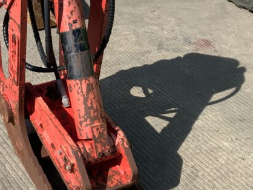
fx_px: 519
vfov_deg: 20.7
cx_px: 109
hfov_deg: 27.4
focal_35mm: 71
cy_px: 80
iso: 16
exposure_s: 1/1848
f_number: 1.8
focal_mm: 3
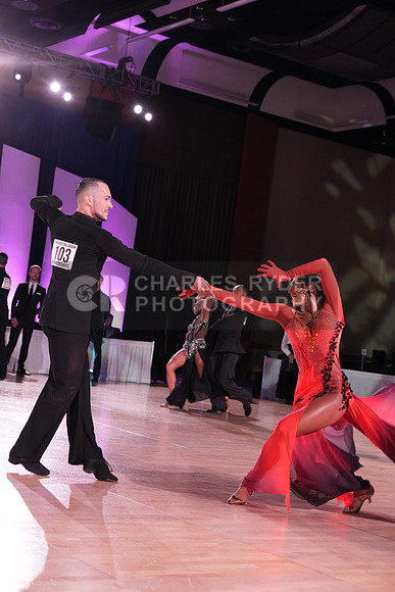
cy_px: 296
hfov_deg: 22.3
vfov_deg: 32.9
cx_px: 198
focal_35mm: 61
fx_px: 1003
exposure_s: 1/200
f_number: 4.5
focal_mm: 61
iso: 2500
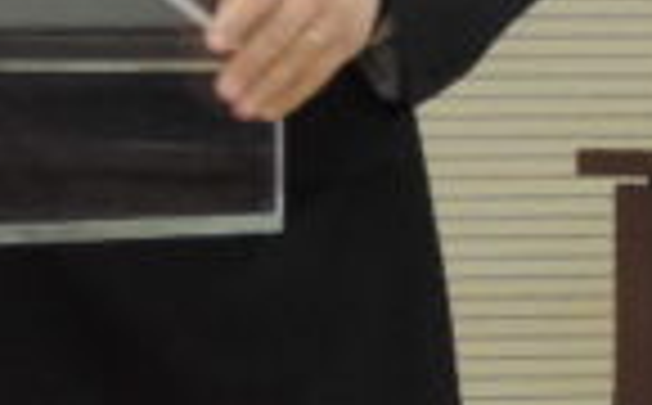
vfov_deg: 2.0
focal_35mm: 638
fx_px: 11315
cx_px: 67
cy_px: 158
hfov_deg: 3.3
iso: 560
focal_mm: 15.1
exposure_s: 1/25
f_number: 4
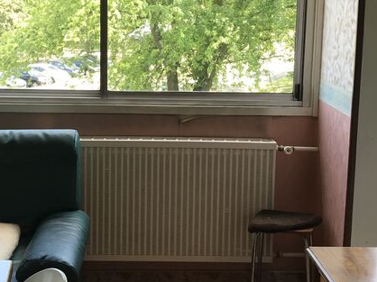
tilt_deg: -10.8
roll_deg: -1.0
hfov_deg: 28.9
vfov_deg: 21.9
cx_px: 152
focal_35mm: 67
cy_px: 122
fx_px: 729
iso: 20
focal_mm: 3.99
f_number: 1.8
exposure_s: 1/111
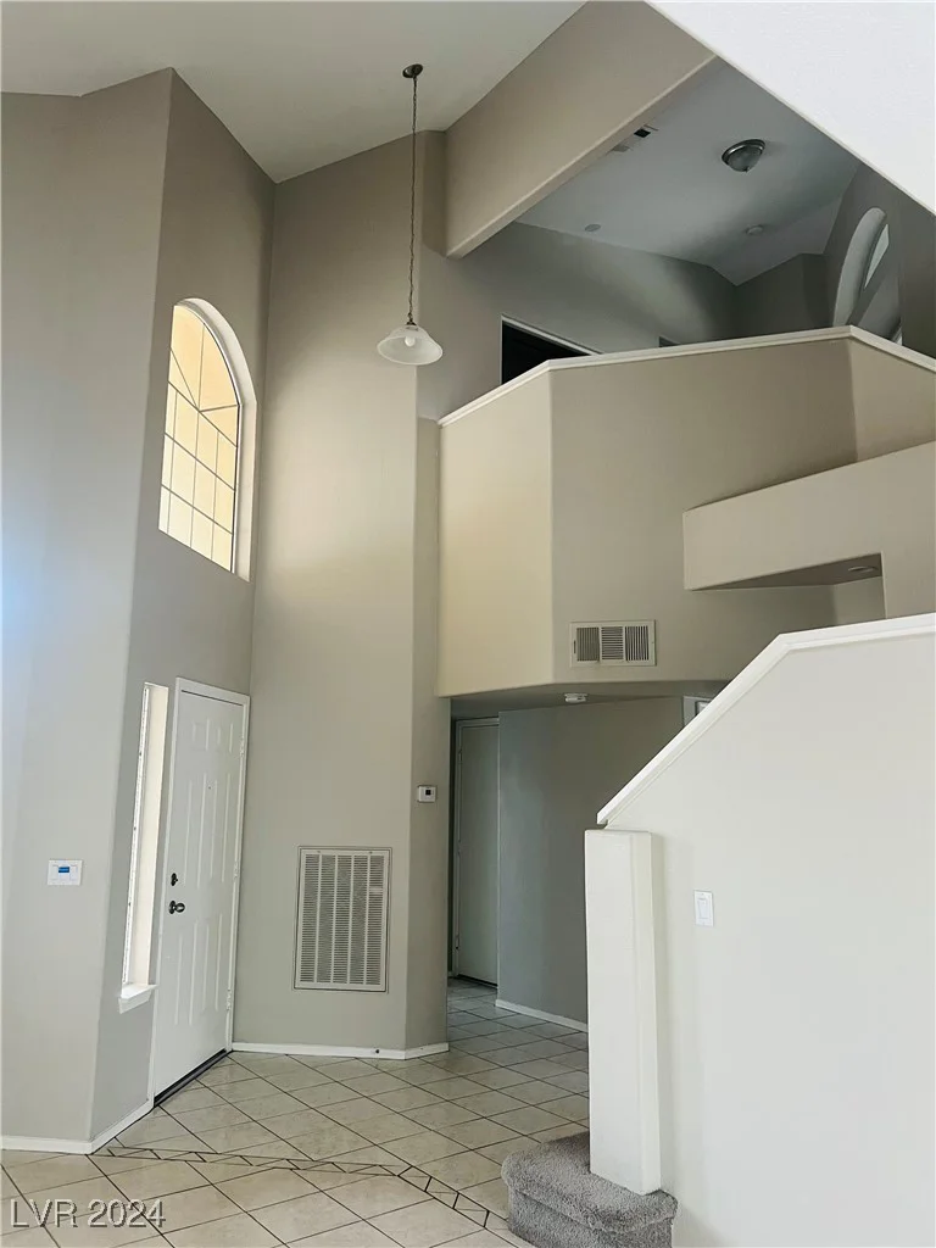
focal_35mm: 26
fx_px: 937
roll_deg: -0.8
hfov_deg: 53.1
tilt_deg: +11.8
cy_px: 624
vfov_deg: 67.3
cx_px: 468
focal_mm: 5.7
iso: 250
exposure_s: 1/60
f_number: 1.5
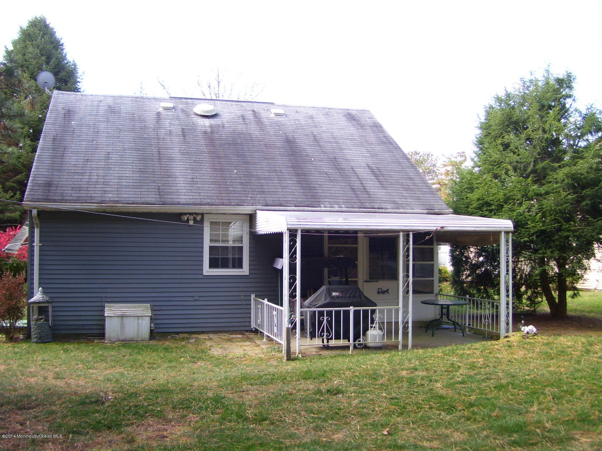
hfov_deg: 50.1
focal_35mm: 37
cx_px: 301
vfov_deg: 38.7
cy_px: 226
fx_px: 643
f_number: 2.7
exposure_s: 1/125
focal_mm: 6
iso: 80
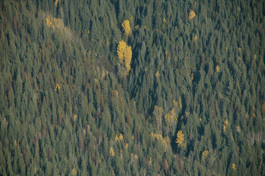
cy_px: 88
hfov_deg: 8.1
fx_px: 1875
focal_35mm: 255
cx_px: 132
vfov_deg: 5.4
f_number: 5.6
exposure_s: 1/500
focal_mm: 170
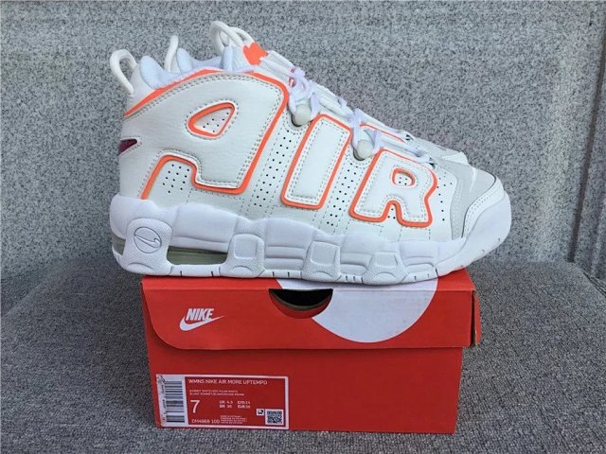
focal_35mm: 31
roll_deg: +1.1
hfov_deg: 58.4
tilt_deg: -19.6
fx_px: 543
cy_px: 227
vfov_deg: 45.4
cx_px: 303
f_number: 2.4
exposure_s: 1/905
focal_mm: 3.3
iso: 25
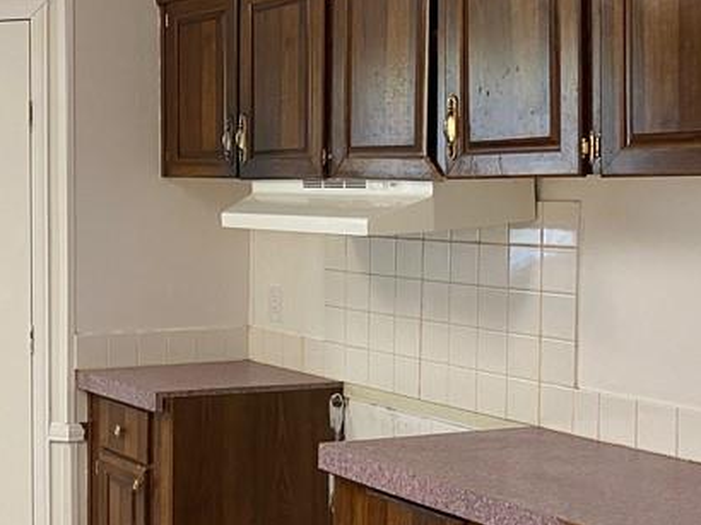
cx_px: 51
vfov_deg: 22.6
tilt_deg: -2.5
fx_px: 1316
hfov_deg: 28.5
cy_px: 257
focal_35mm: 65
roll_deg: -0.2
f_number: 1.8
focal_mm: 4.25
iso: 100
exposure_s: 1/60
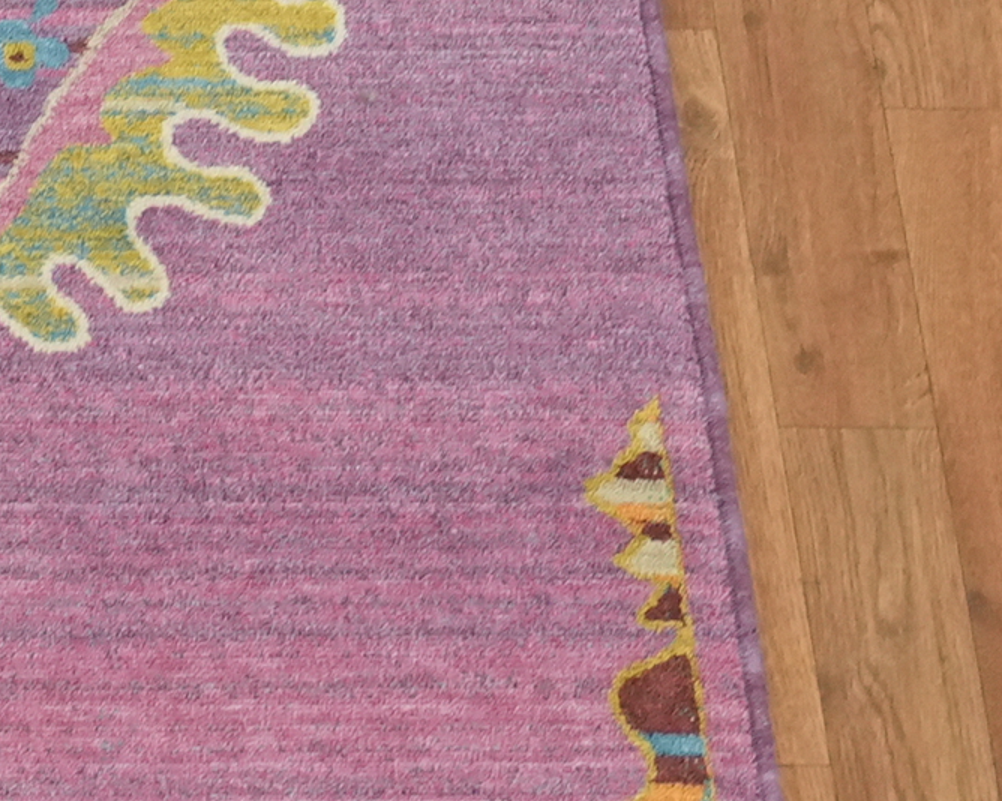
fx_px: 7323
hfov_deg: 7.4
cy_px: 66
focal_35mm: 247
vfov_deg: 6.2
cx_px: -1306
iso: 2000
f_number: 3.2
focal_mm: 37
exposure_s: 1/125
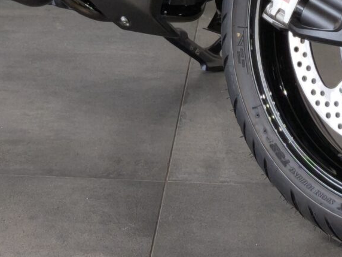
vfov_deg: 6.9
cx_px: 132
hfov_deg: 9.6
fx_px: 2035
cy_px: -285
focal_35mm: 206
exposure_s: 1/100
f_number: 1.6
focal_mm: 6.57
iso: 100
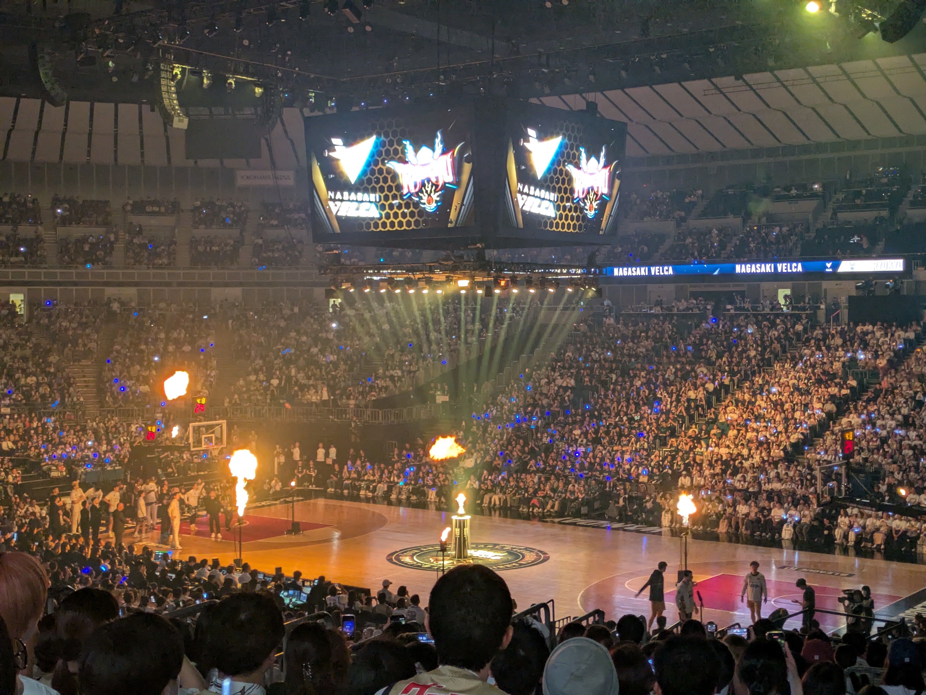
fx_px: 1365
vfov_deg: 28.6
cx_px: 463
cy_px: 348
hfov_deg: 37.5
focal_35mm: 51
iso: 177
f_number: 1.89
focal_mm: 5.43
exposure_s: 1/50
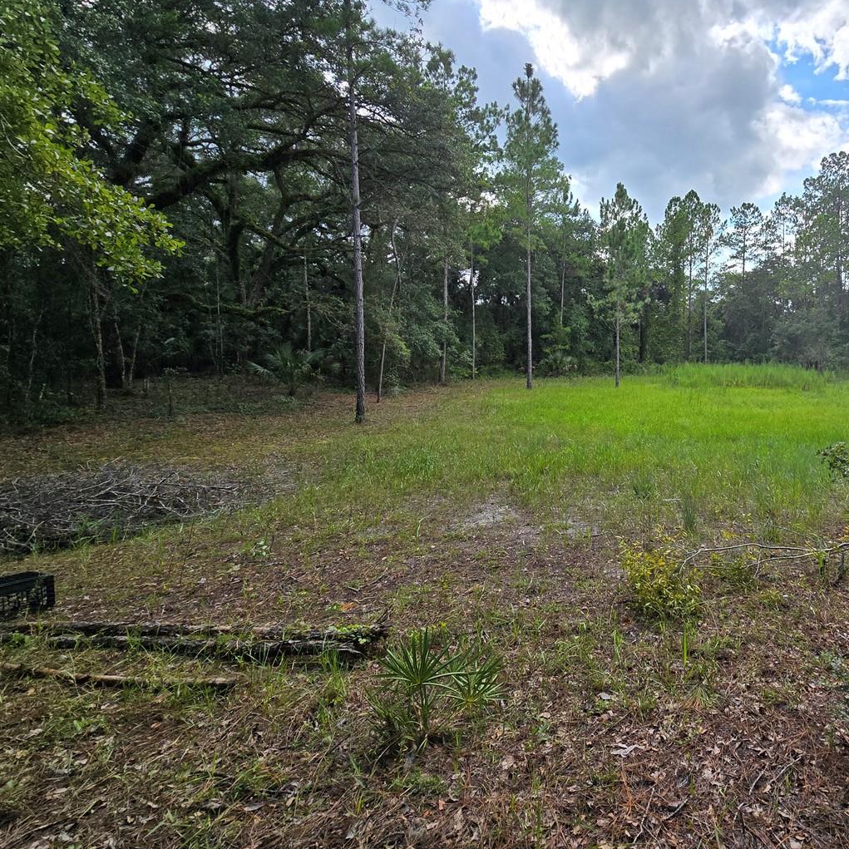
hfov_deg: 75.5
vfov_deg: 80.7
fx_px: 499
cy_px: 410
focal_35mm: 18
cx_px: 625
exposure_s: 1/1269
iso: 50
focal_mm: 2.2
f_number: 2.2
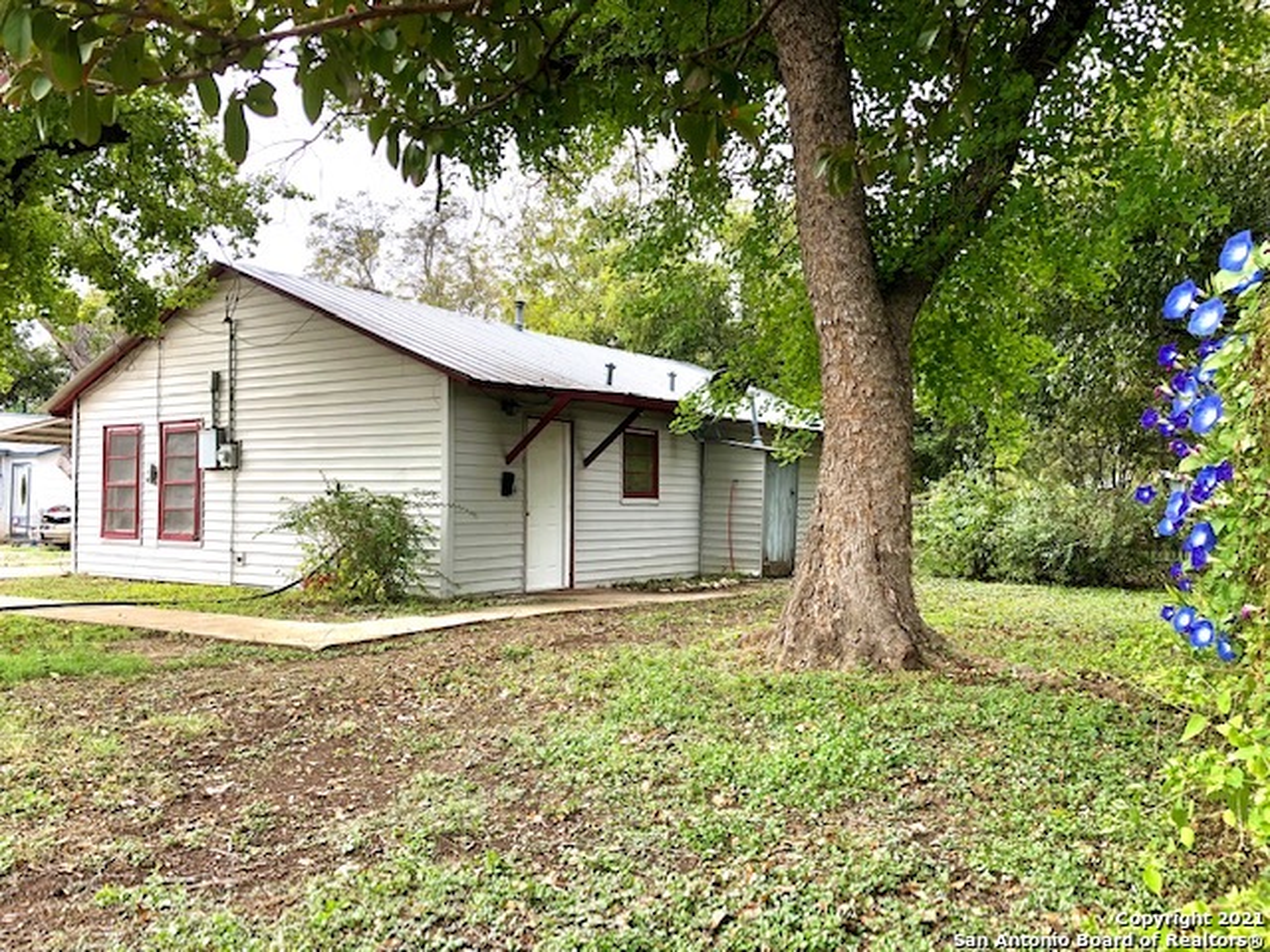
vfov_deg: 49.7
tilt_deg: +2.2
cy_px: 476
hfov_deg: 63.4
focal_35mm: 28
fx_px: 1027
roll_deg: -0.6
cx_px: 635
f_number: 1.8
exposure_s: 1/398
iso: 20
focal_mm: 3.99
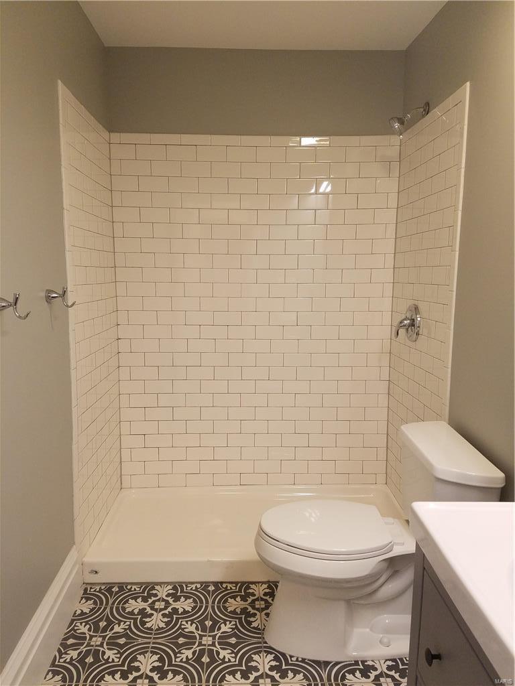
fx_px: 516
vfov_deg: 67.3
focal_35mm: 26
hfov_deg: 53.1
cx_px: 258
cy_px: 343
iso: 200
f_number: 1.7
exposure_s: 1/40
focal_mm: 4.2
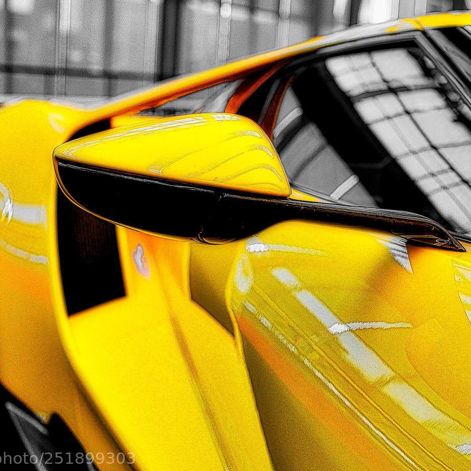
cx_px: 278
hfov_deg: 32.7
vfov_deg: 32.8
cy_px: 224
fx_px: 800
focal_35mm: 52
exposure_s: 1/40
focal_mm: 35
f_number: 2.8
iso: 500
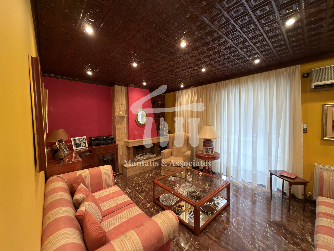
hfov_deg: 102.1
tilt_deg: -2.0
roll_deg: +0.8
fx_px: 135
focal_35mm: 14
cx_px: 167
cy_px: 126
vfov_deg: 85.7
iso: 200
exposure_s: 1/25
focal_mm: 2.22
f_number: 2.2
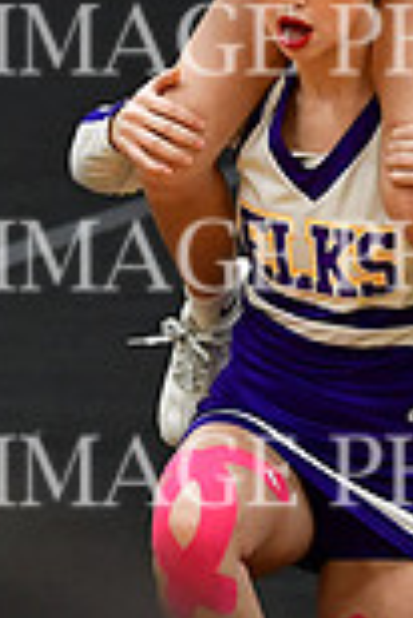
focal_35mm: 622
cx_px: 303
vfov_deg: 3.3
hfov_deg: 2.2
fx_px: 10679
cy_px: -68
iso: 4000
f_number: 3.5
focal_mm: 110
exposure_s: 1/500
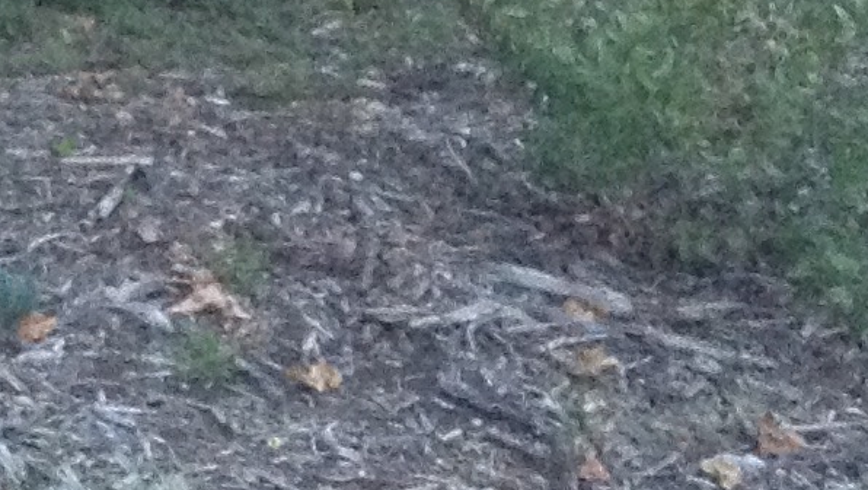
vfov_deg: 7.3
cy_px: -684
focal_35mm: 156
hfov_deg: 13.5
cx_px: -128
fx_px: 3592
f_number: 2.4
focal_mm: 3.3
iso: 250
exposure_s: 1/25
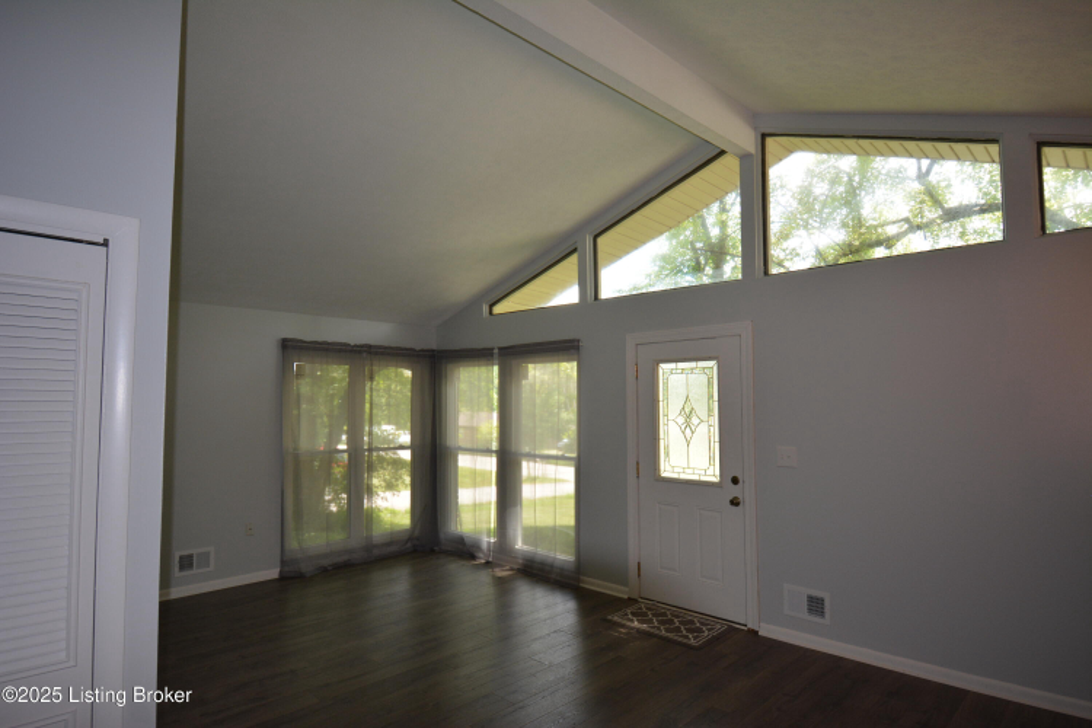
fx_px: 637
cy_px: 364
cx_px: 546
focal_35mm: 21
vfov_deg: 59.5
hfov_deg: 81.2
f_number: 5
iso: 400
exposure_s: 1/125
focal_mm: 14
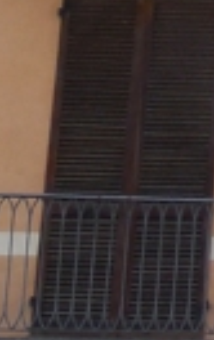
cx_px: 957
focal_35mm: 328
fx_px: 3047
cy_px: -250
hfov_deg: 3.7
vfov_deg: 6.3
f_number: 3.6
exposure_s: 1/1000
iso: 125
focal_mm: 7.1
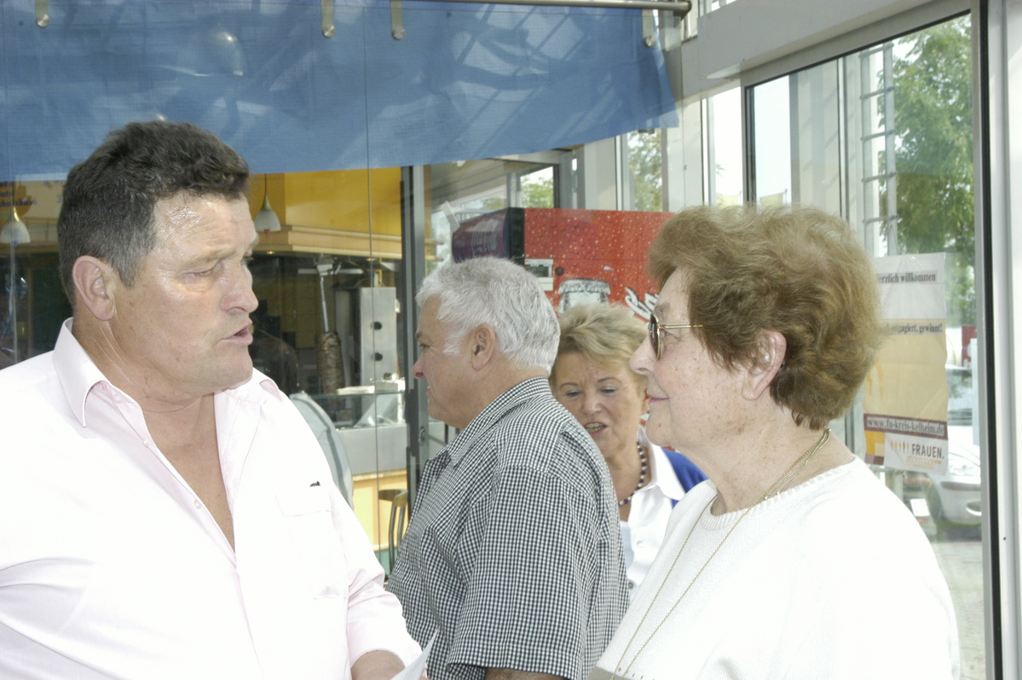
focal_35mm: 60
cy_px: 340
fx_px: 1702
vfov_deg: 22.6
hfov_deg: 33.4
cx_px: 511
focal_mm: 40
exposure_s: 1/180
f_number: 11
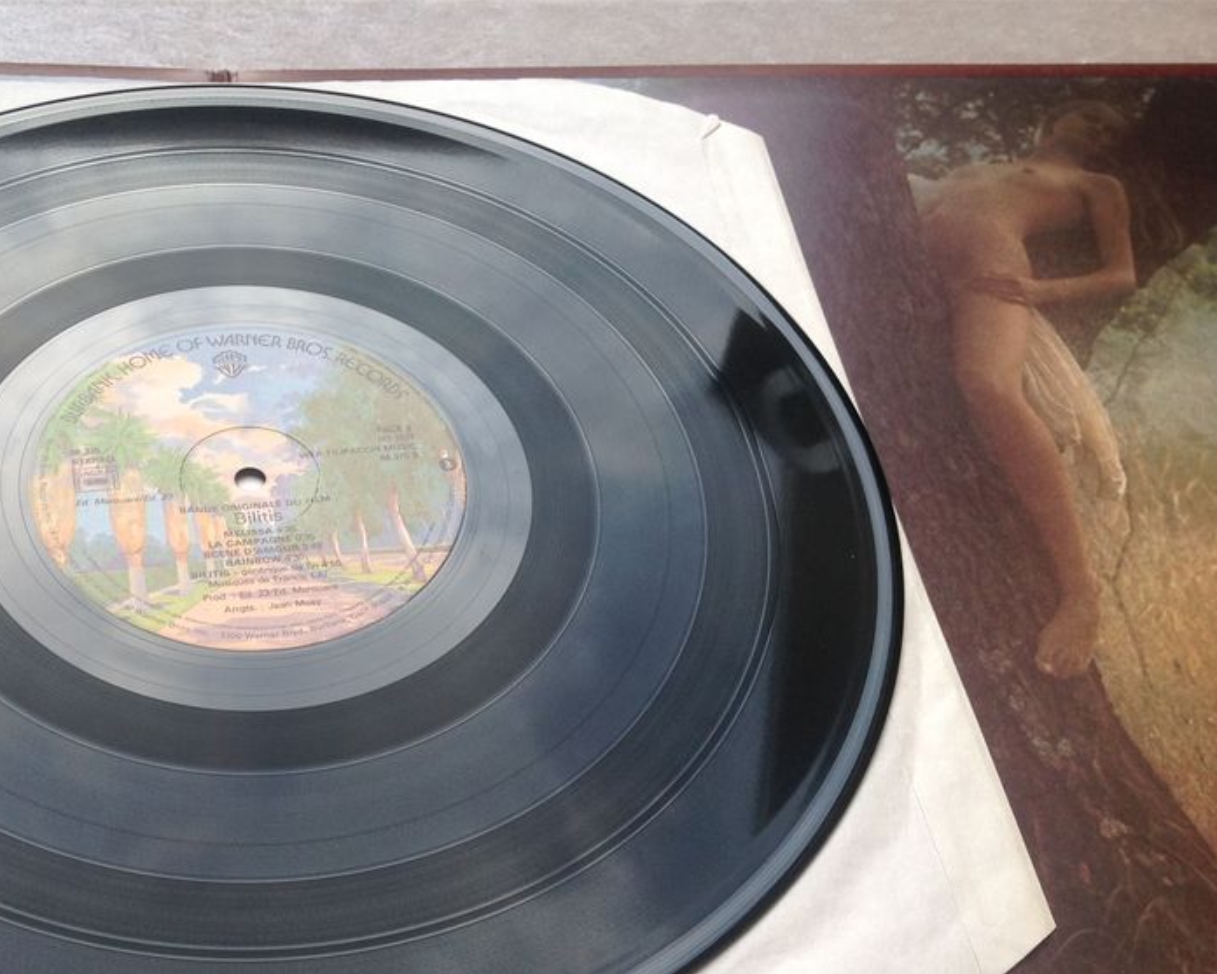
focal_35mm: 49
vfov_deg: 30.7
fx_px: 1765
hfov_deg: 37.4
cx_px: 362
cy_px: 623
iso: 50
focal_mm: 4.28
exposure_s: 1/147
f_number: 2.4
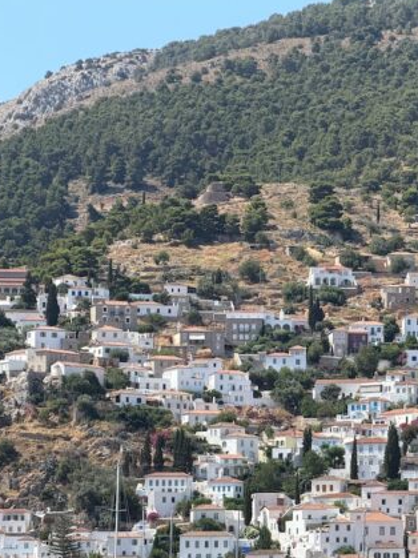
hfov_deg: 7.8
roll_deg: -1.1
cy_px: 384
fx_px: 3077
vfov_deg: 10.3
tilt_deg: +4.6
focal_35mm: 191
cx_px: 323
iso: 32
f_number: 2.8
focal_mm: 16.89
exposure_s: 1/638
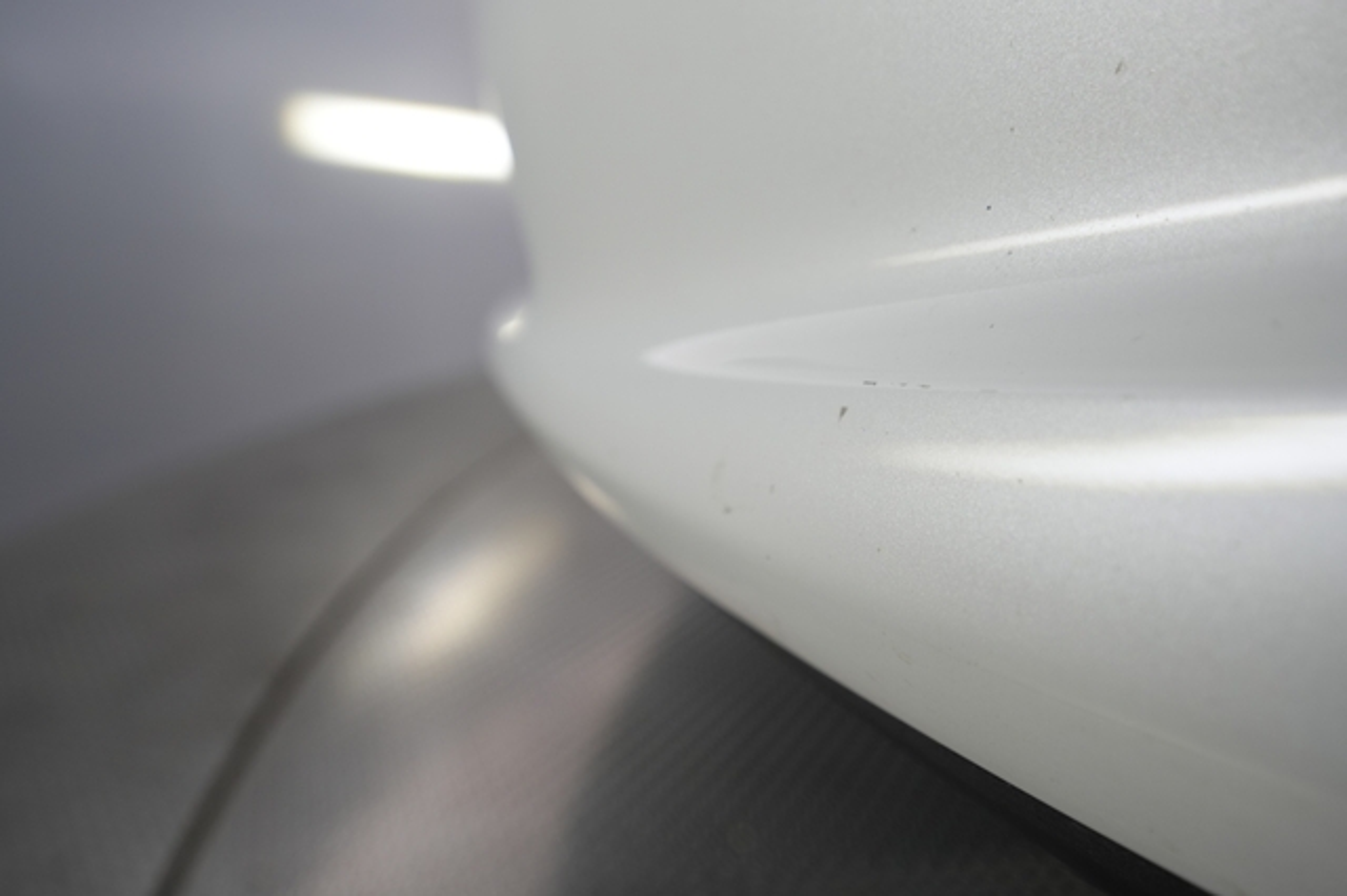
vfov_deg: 46.4
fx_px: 1047
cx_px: 674
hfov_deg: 65.5
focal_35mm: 28
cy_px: 448
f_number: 4.5
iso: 640
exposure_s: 1/100
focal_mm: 28
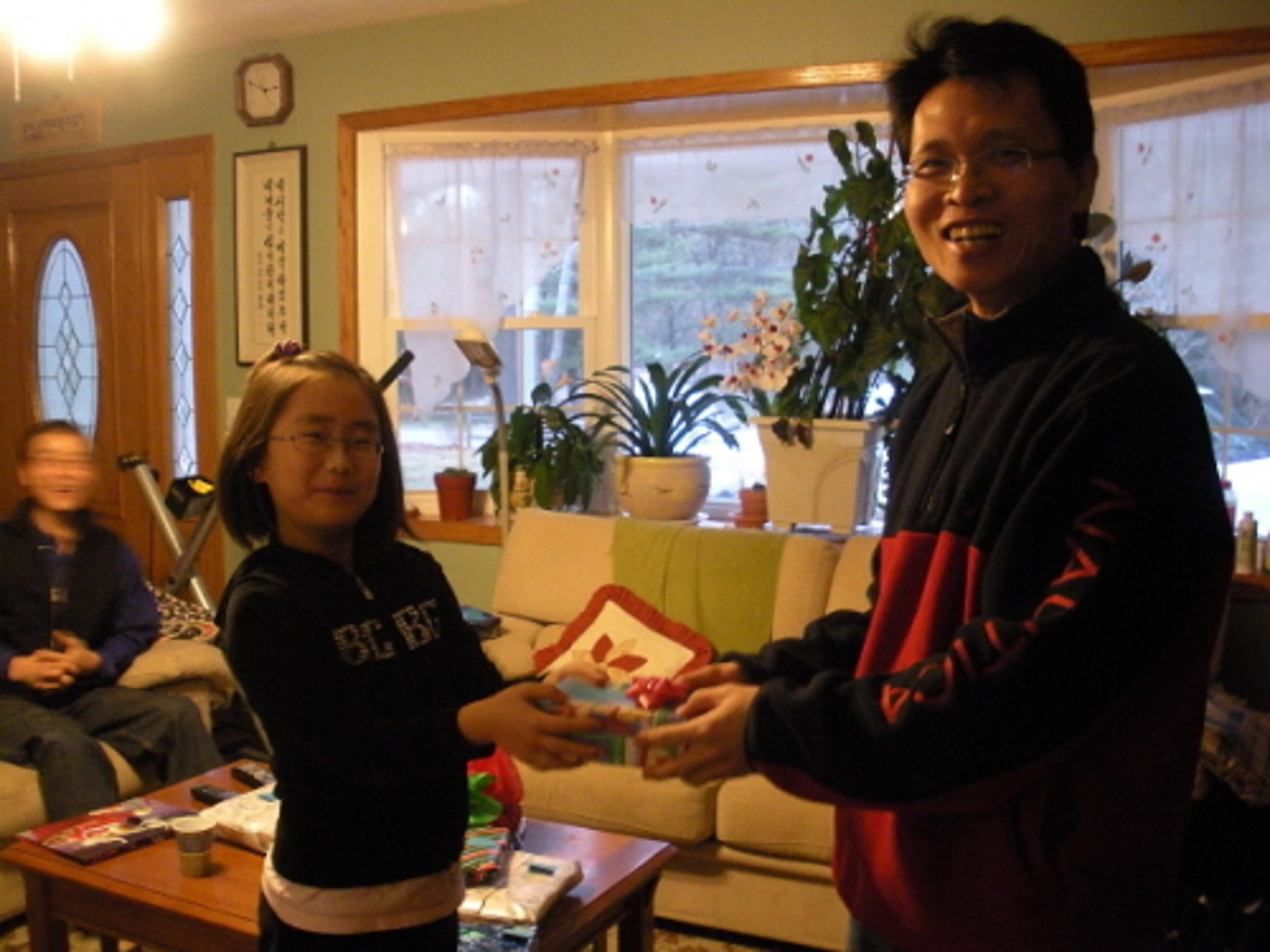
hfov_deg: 51.4
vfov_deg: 39.7
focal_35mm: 36
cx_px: 635
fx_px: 1321
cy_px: 476
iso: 400
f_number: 3.5
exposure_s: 1/11.7
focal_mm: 6.3
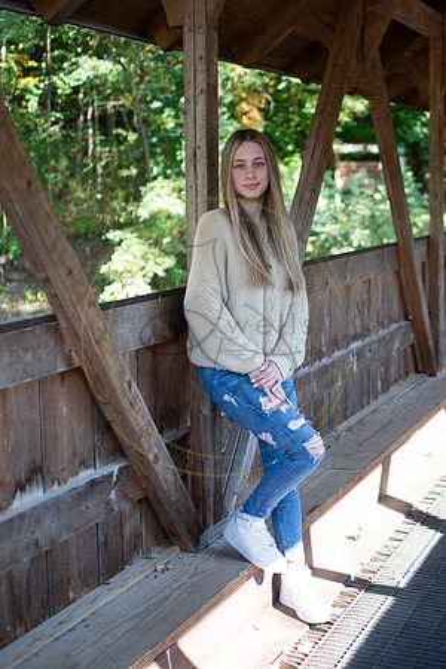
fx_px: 966
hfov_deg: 26.0
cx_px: 223
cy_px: 334
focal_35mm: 52
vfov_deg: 38.2
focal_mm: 35
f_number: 2.5
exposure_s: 1/200
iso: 100
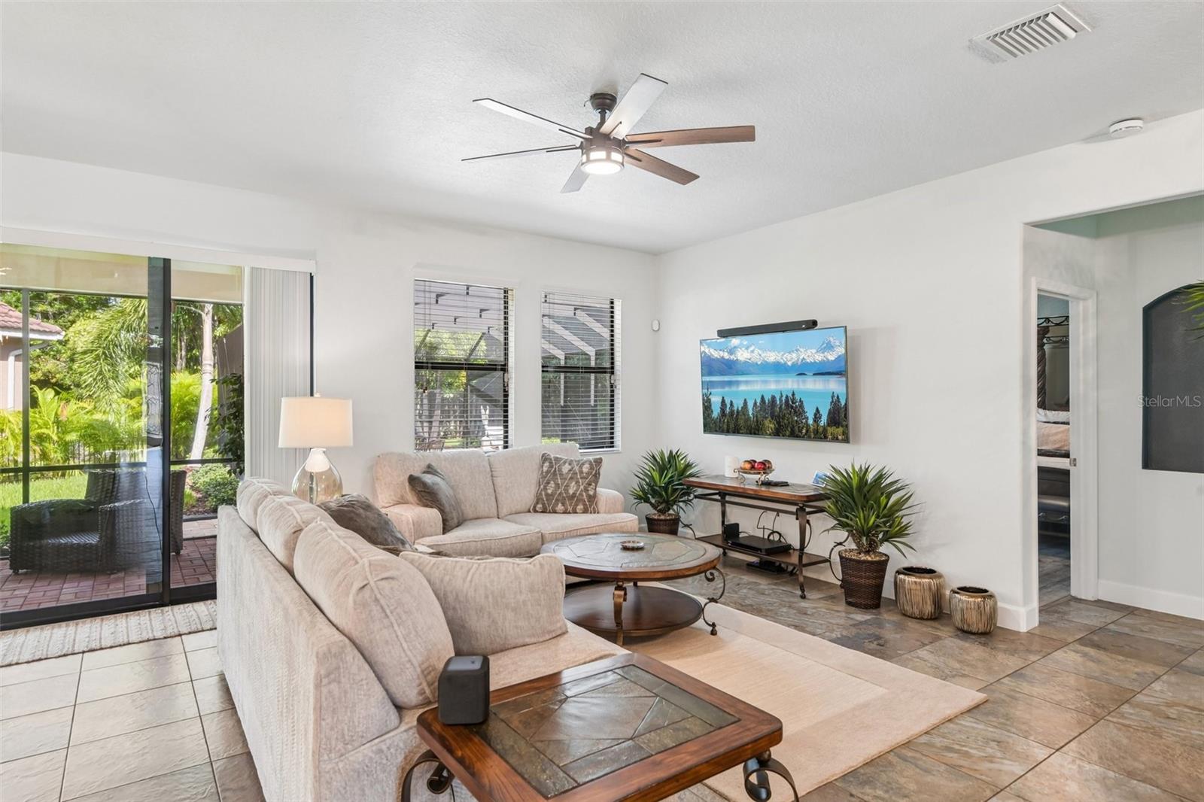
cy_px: 401
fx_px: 669
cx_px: 602
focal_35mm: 20
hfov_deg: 84.0
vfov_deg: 61.9
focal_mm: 20
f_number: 8
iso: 400
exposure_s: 1/10
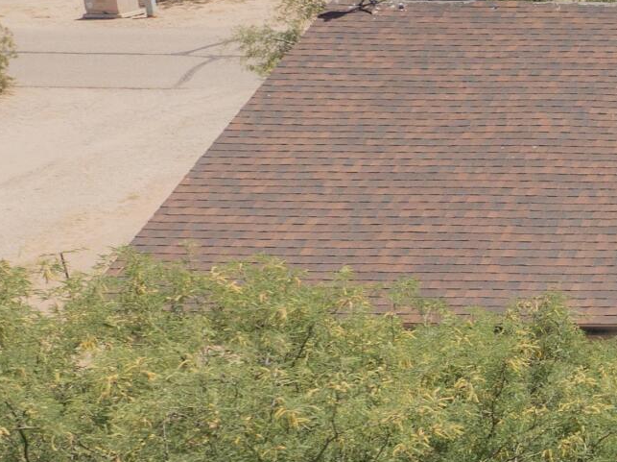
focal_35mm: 112
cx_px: 1403
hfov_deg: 13.6
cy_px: 391
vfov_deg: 13.1
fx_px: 1994
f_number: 2.8
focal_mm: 12.29
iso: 100
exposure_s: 1/30
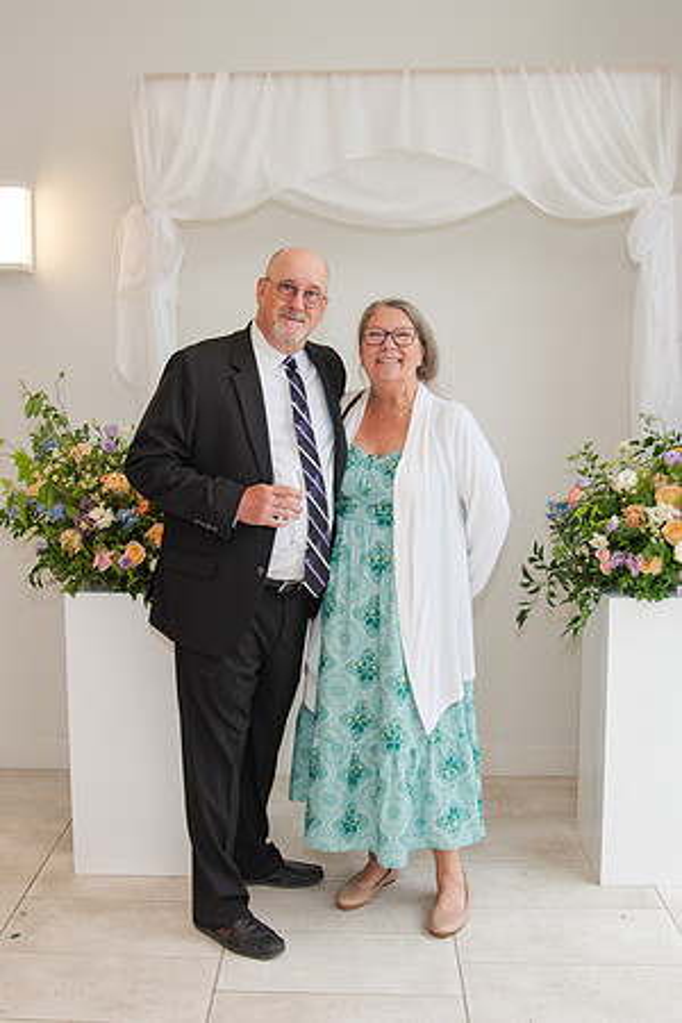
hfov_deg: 32.6
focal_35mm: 41
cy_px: 511
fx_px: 1164
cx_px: 308
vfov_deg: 47.4
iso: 250
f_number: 4
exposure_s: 1/200
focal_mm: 27
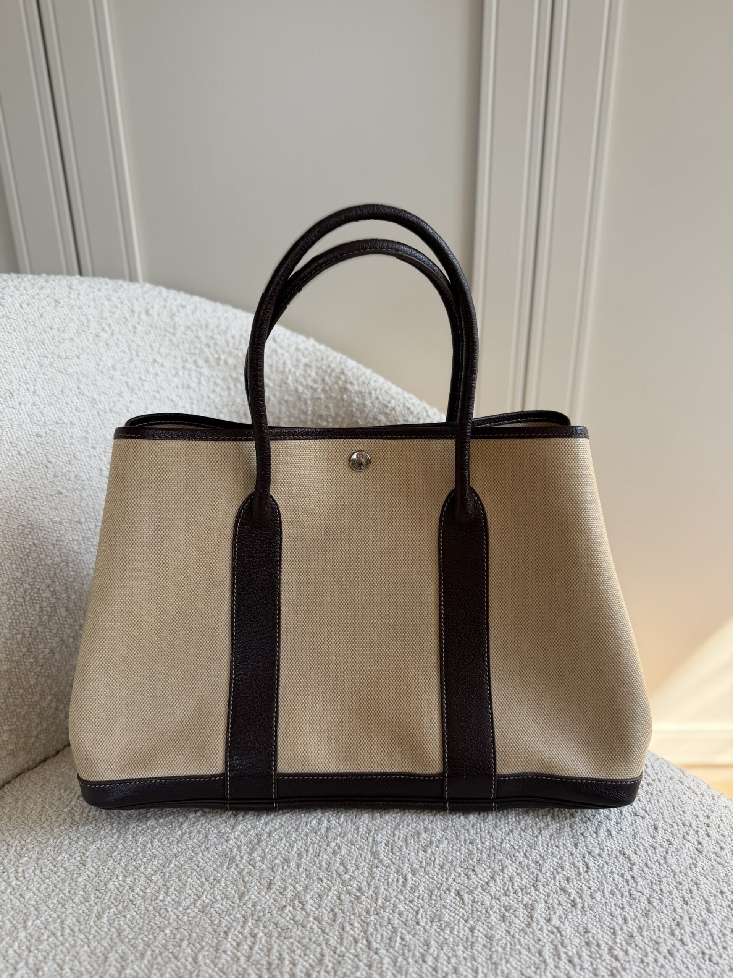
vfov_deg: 71.6
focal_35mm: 24
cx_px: 366
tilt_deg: -22.3
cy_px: 489
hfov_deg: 56.8
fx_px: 678
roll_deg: +0.7
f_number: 1.78
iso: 80
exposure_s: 1/360
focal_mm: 6.76
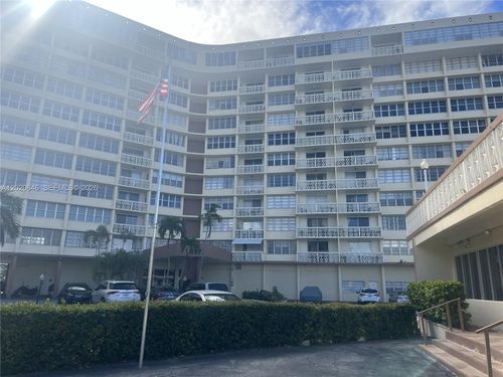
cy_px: 188
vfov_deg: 53.1
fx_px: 378
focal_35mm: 26
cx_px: 252
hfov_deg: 67.3
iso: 50
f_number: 1.5
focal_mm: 5.7
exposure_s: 1/2695
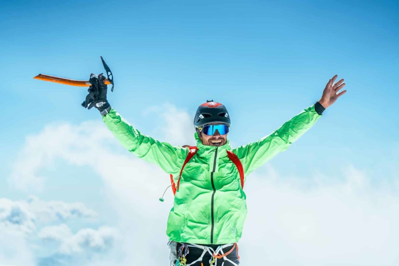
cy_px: 133
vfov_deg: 19.5
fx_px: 776
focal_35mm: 70
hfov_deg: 28.8
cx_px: 200
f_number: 2.8
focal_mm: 70
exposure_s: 1/4000
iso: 100
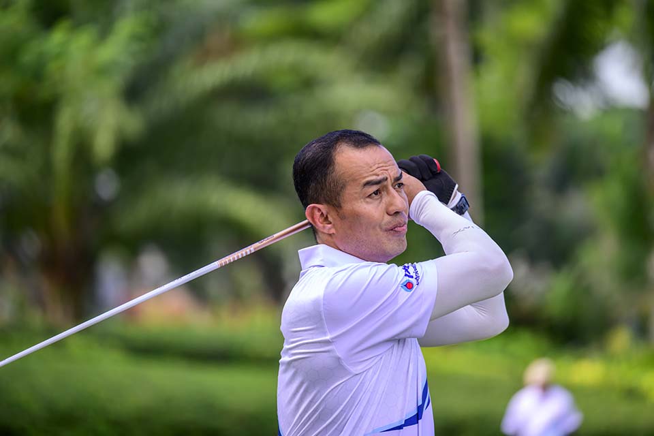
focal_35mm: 185
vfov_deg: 7.4
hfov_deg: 11.1
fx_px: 3361
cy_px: 218
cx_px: 327
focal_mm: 185
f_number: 2.8
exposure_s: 1/1600
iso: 560
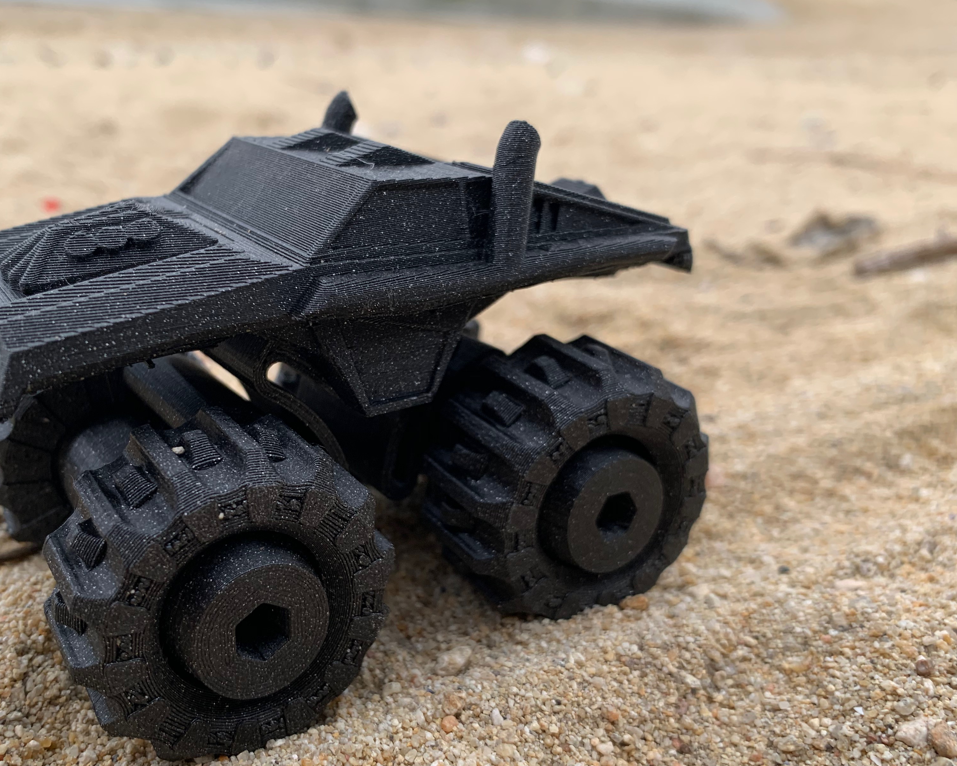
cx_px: 368
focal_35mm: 34
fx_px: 963
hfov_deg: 52.4
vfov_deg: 43.3
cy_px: 399
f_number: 1.8
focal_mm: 4.25
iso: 40
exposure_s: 1/122
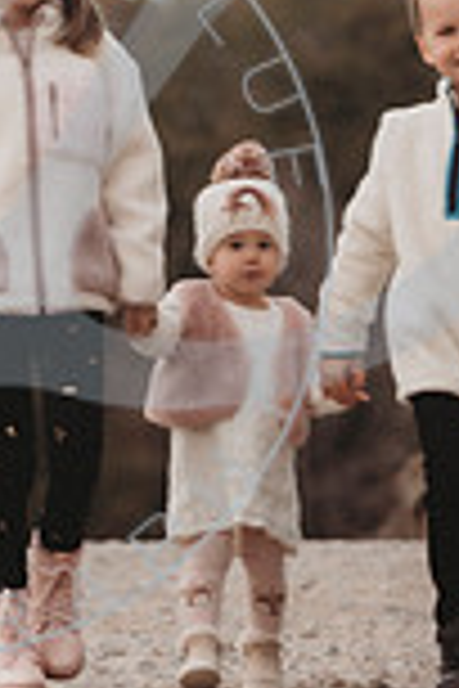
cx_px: 117
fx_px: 11245
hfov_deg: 2.3
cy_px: -99
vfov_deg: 3.5
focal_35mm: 588
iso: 400
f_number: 2.8
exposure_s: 1/250
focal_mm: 200
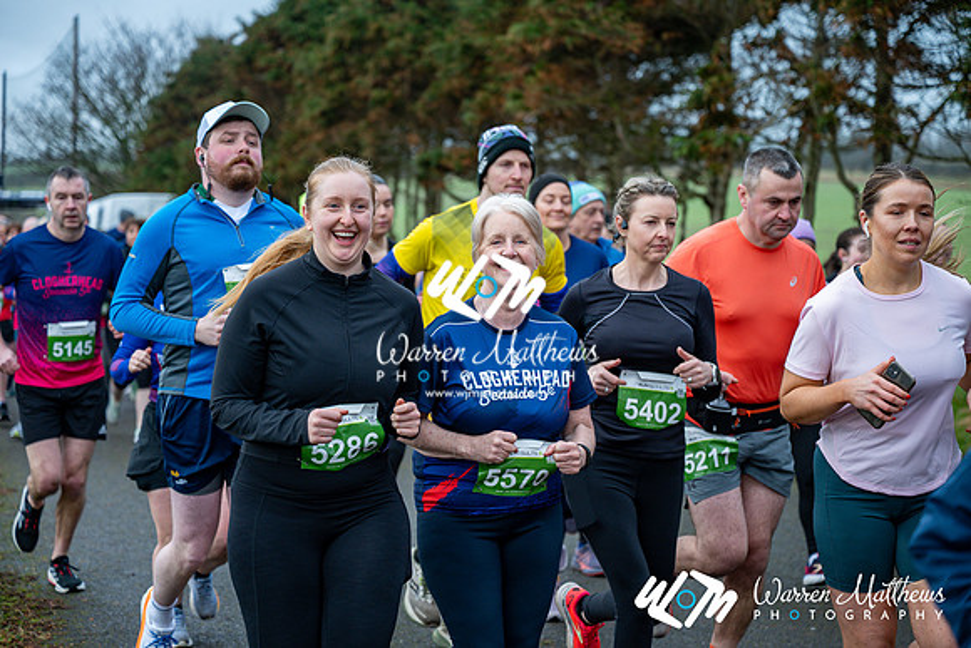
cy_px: 324
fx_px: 1888
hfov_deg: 28.8
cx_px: 486
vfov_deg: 19.5
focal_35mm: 70
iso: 500
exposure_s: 1/1250
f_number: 2.8
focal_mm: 70
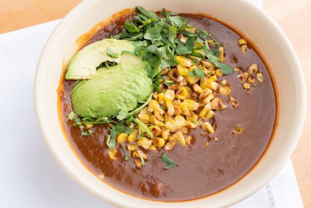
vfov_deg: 19.5
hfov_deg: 28.8
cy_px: 104
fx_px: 605
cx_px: 156
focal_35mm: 70
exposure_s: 1/200
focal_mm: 70
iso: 100
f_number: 13
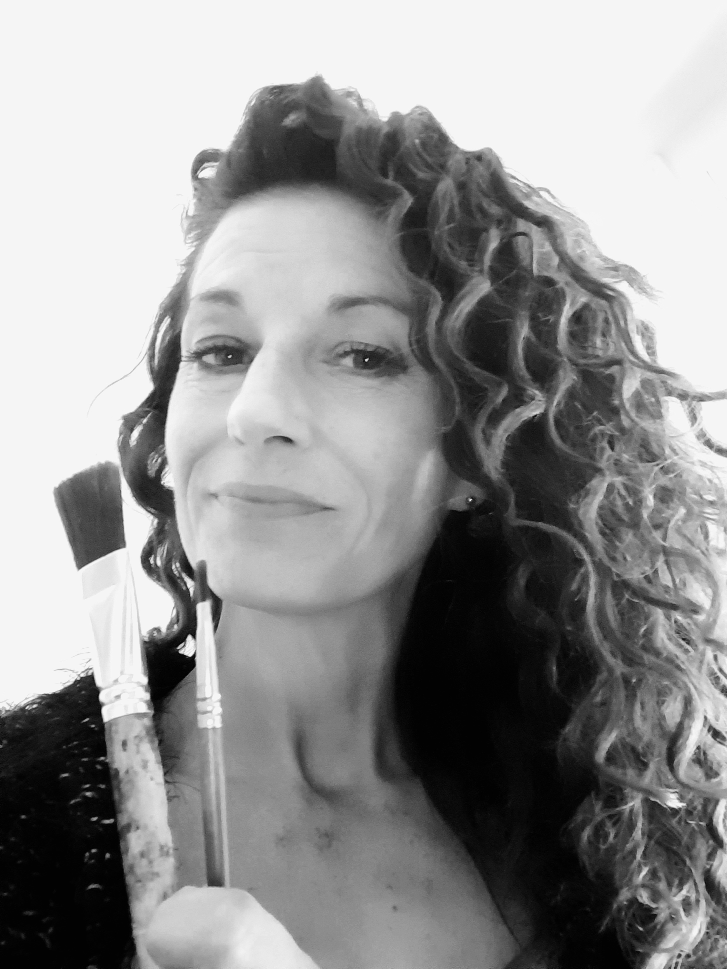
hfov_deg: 45.4
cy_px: 484
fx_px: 868
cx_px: 364
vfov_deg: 58.4
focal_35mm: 31
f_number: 2
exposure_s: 1/14
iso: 1250
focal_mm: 3.75
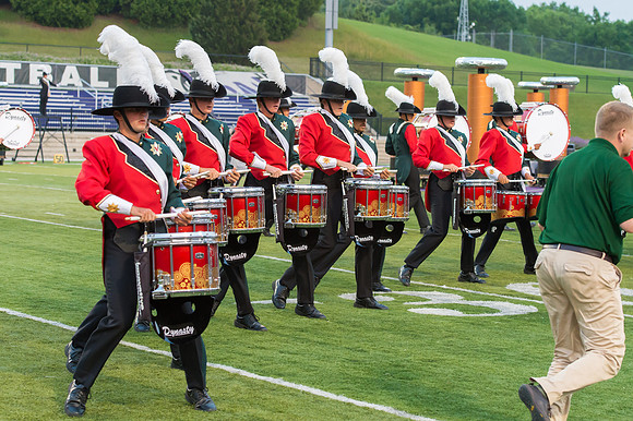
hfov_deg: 22.3
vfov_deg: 14.9
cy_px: 173
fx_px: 1606
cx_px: 326
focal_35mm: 91
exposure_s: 1/640
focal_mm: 75
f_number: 5
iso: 3200
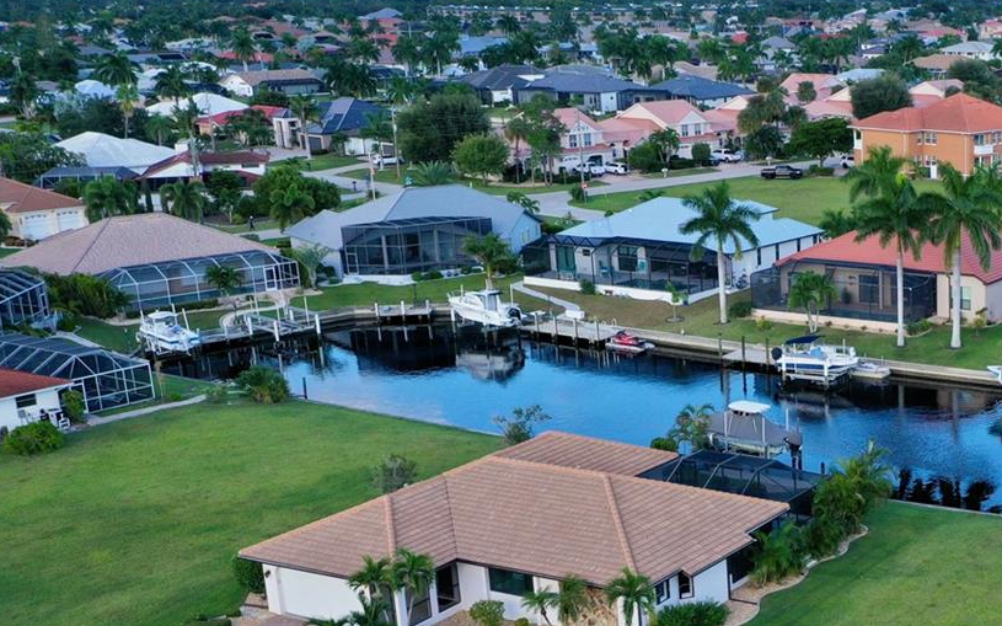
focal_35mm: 56
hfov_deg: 33.8
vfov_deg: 22.8
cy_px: 509
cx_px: 948
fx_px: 1529
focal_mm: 10.26
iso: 100
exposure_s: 1/240
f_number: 5
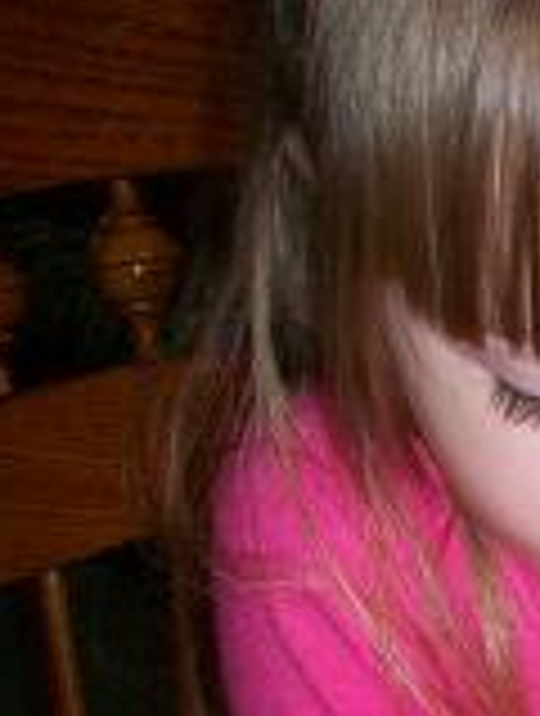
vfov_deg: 17.0
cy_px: 1119
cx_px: 844
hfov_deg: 13.5
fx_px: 2134
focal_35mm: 103
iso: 120
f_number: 2.8
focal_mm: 5.7
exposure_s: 1/60
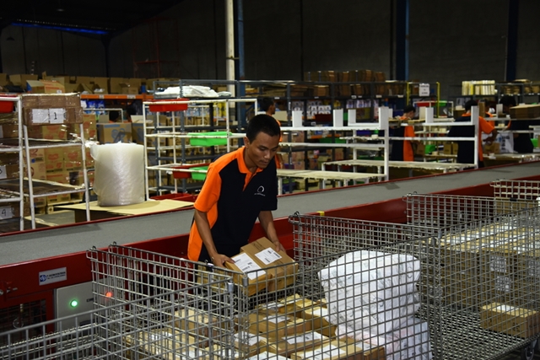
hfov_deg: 41.1
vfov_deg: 28.1
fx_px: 720
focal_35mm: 48
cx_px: 270
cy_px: 180
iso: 2000
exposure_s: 1/125
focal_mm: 48
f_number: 4
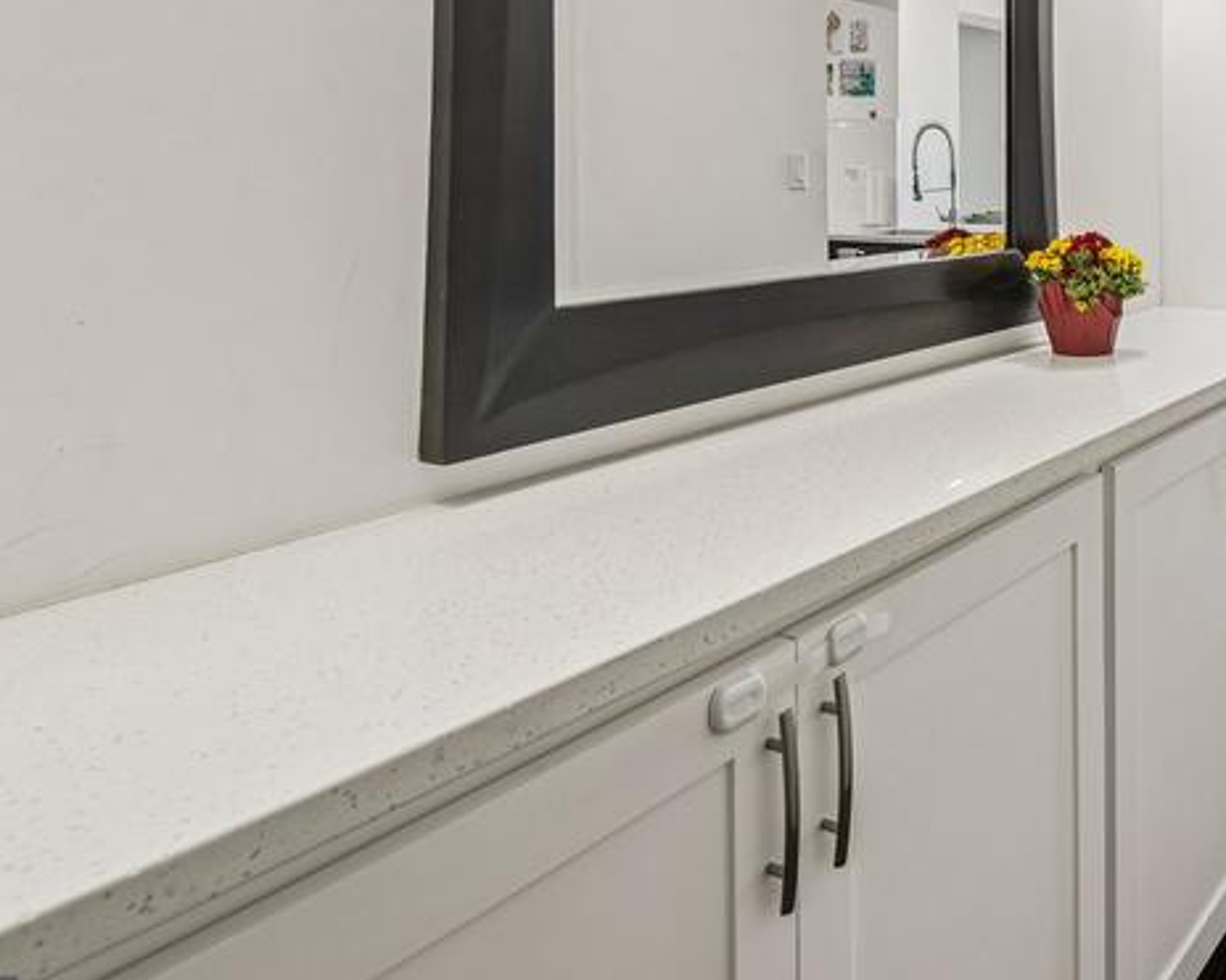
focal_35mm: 29
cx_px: 1078
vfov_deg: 46.8
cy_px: 170
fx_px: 1052
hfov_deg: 53.7
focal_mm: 14
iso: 100
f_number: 8
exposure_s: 1/4
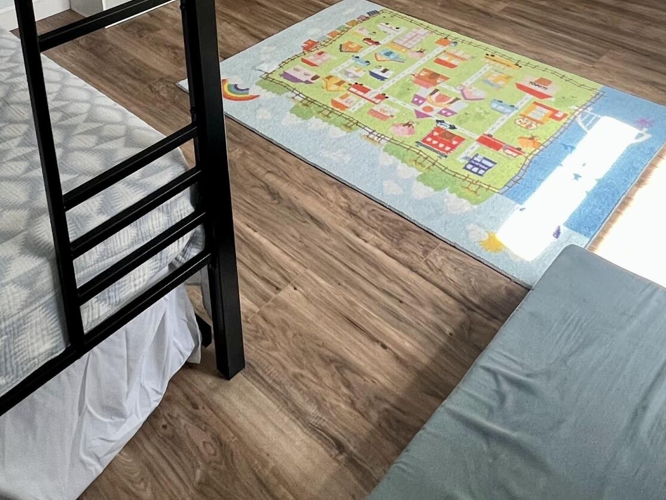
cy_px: -132
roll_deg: +1.4
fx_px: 674
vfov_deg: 32.1
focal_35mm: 35
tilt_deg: -14.8
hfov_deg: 52.6
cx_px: 361
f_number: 1.8
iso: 160
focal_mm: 1.57
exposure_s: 1/60
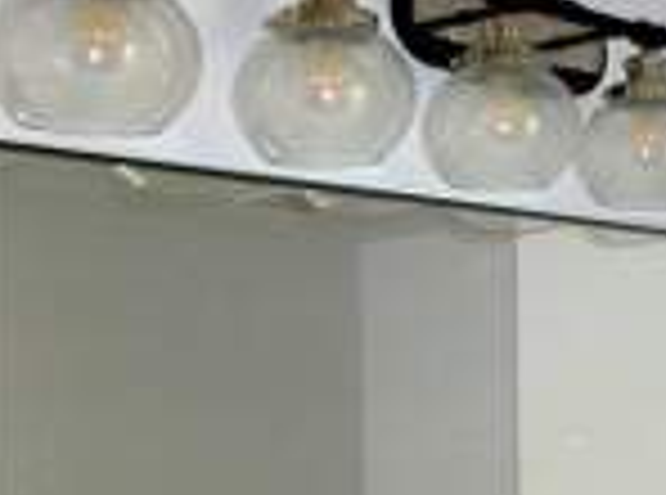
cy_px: 616
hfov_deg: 20.5
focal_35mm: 78
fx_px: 1496
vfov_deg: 17.8
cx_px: 1062
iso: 160
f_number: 3.3
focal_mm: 4.3
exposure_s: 1/60
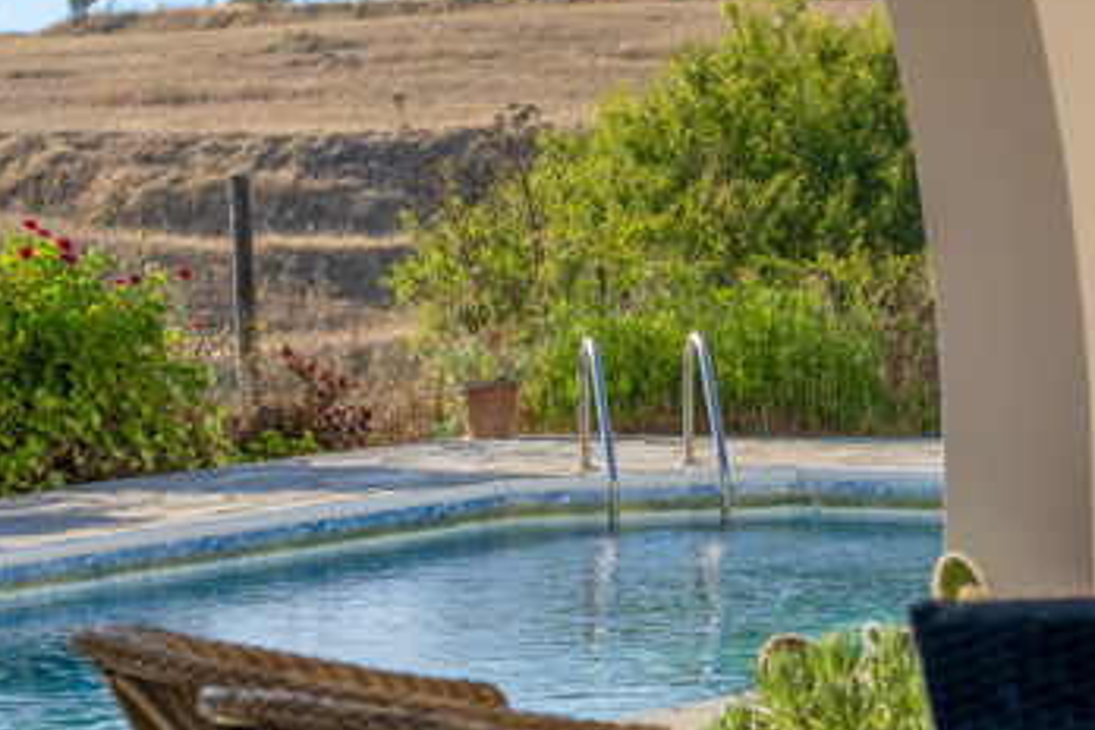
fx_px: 5231
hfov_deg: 11.9
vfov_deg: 8.0
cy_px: 164
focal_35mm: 172
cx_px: 672
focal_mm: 85
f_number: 8
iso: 100
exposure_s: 1/200
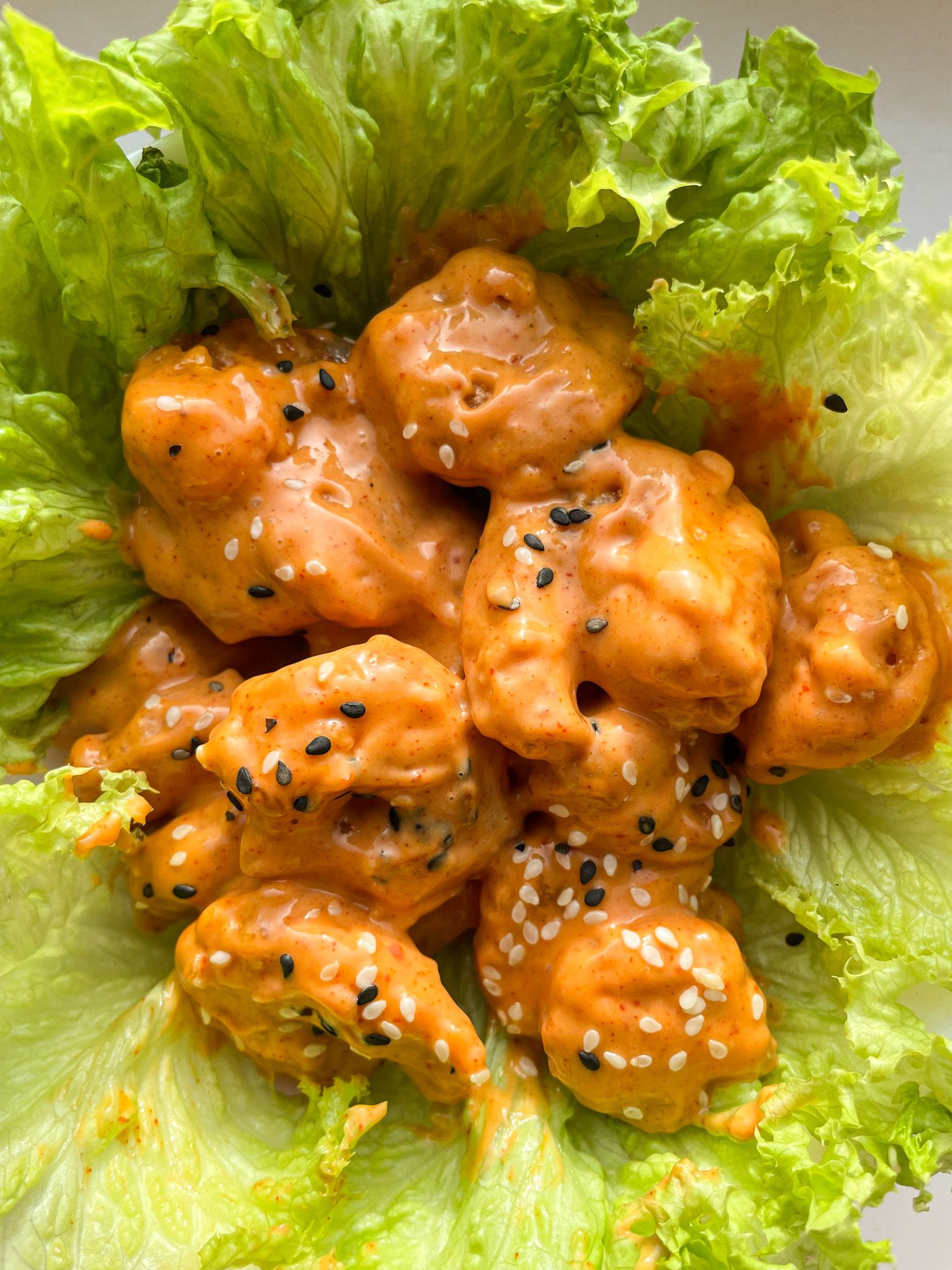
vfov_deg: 67.3
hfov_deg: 53.1
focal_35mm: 26
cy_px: 635
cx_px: 476
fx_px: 953
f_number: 1.6
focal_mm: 4.2
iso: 32
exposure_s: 1/550
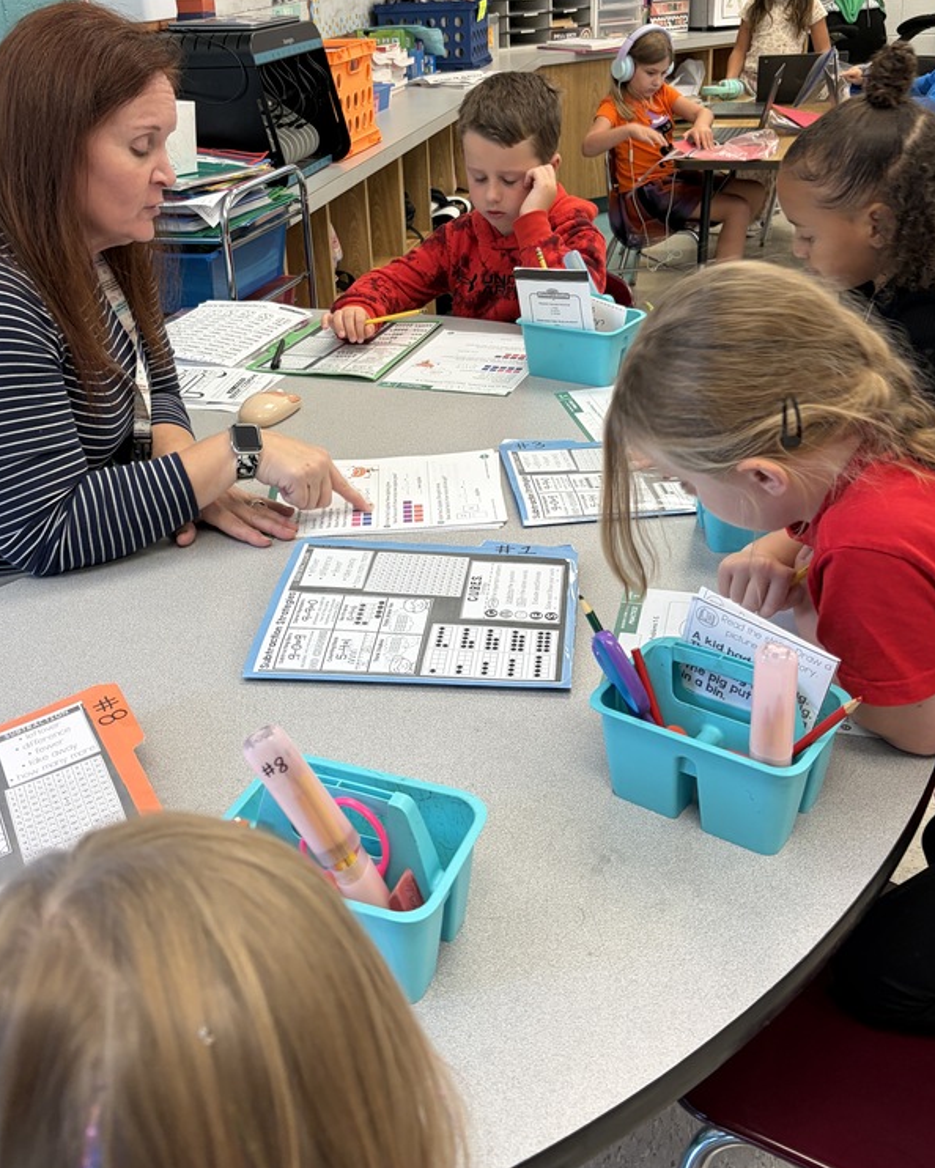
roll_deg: +3.3
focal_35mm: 35
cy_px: 502
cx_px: 420
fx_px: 1210
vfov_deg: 51.4
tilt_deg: -23.9
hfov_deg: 42.2
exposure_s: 1/60
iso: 100
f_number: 1.6
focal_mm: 5.96
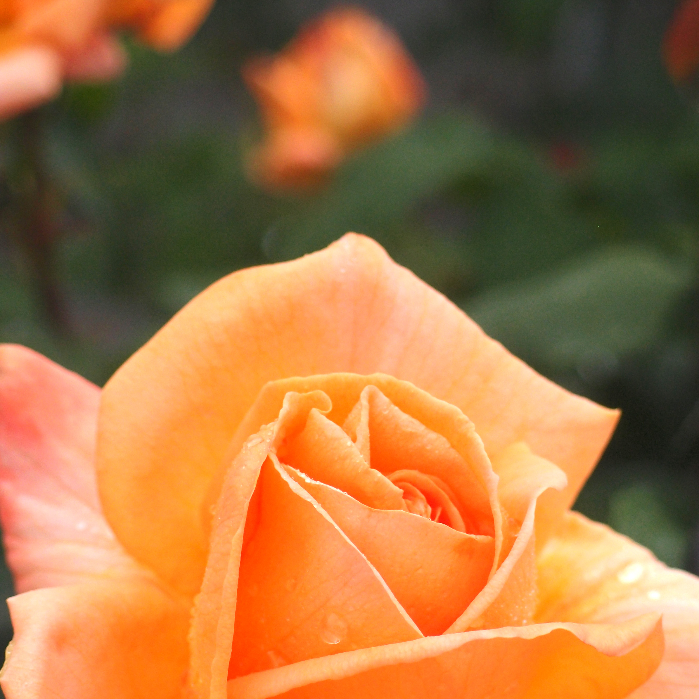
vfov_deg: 14.0
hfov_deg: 14.1
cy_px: 521
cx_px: 366
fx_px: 2833
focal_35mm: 124
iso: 100
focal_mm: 19.84
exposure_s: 1/320
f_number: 2.4
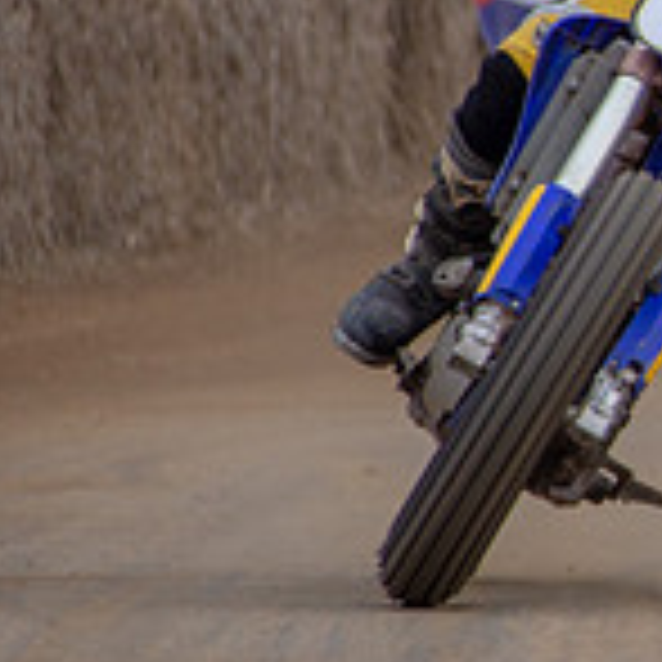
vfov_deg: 1.1
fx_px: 35787
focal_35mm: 1654
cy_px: 250
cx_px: 1398
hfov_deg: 1.1
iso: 160
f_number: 8
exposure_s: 1/200
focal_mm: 260
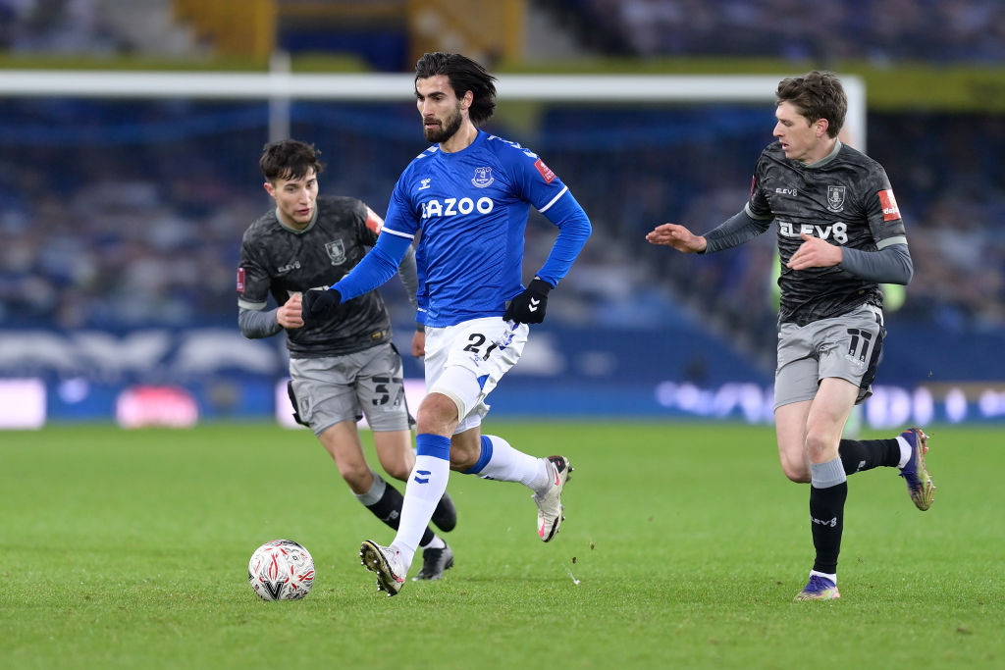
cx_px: 502
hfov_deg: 5.2
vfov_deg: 3.4
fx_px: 11167
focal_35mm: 400
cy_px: 335
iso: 2000
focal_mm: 400
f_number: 2.8
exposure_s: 1/1250
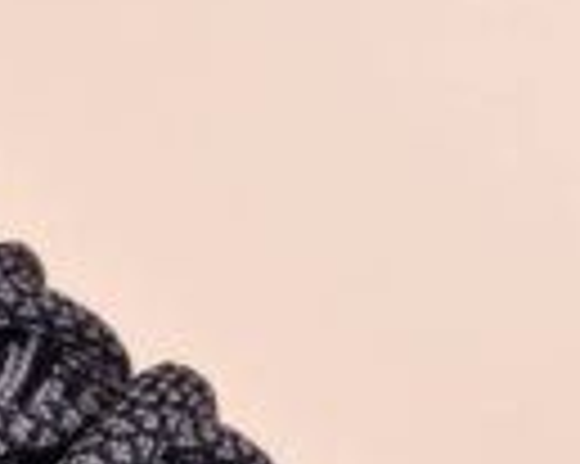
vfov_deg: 5.8
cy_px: 809
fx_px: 4494
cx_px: -22
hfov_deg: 7.3
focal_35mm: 262
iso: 100
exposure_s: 1/80
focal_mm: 30
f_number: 4.5
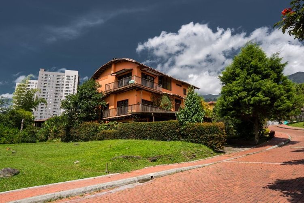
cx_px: 152
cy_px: 102
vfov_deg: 53.1
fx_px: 203
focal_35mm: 24
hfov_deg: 73.7
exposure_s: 1/640
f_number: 5
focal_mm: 16
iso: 100
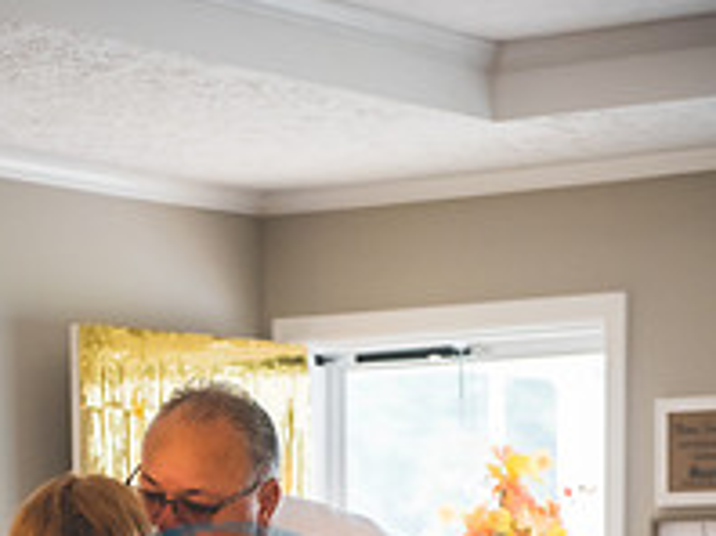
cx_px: 217
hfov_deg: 12.9
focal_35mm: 153
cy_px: 808
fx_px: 3161
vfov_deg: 9.4
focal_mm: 70
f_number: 2.8
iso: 2500
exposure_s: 1/125
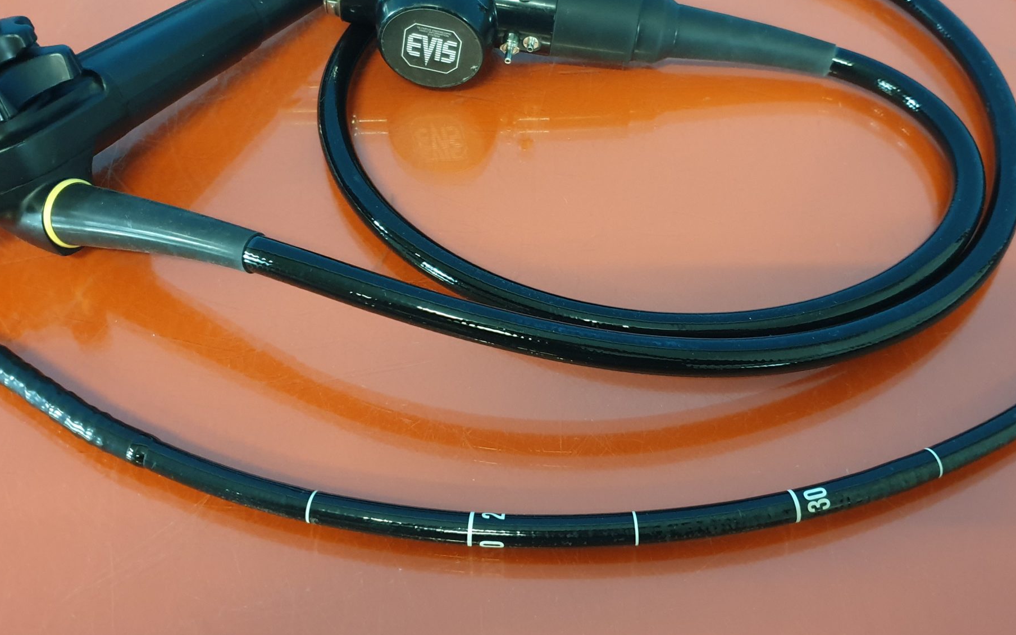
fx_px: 1080
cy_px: 229
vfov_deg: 32.6
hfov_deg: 50.3
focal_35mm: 39
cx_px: 541
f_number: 1.5
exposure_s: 1/25
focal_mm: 4.3
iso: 320
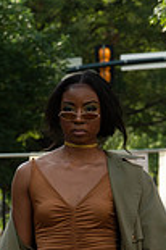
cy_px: 340
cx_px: 57
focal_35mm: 393
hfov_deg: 3.5
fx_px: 2724
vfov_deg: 5.2
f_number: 10
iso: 400
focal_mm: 135
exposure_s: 1/160
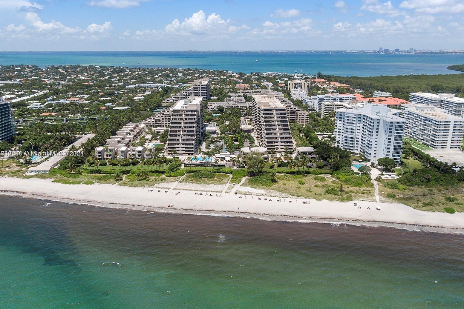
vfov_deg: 43.6
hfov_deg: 61.9
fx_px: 387
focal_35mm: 30
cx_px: 227
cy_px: 154
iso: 100
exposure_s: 1/1600
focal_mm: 4.89
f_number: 3
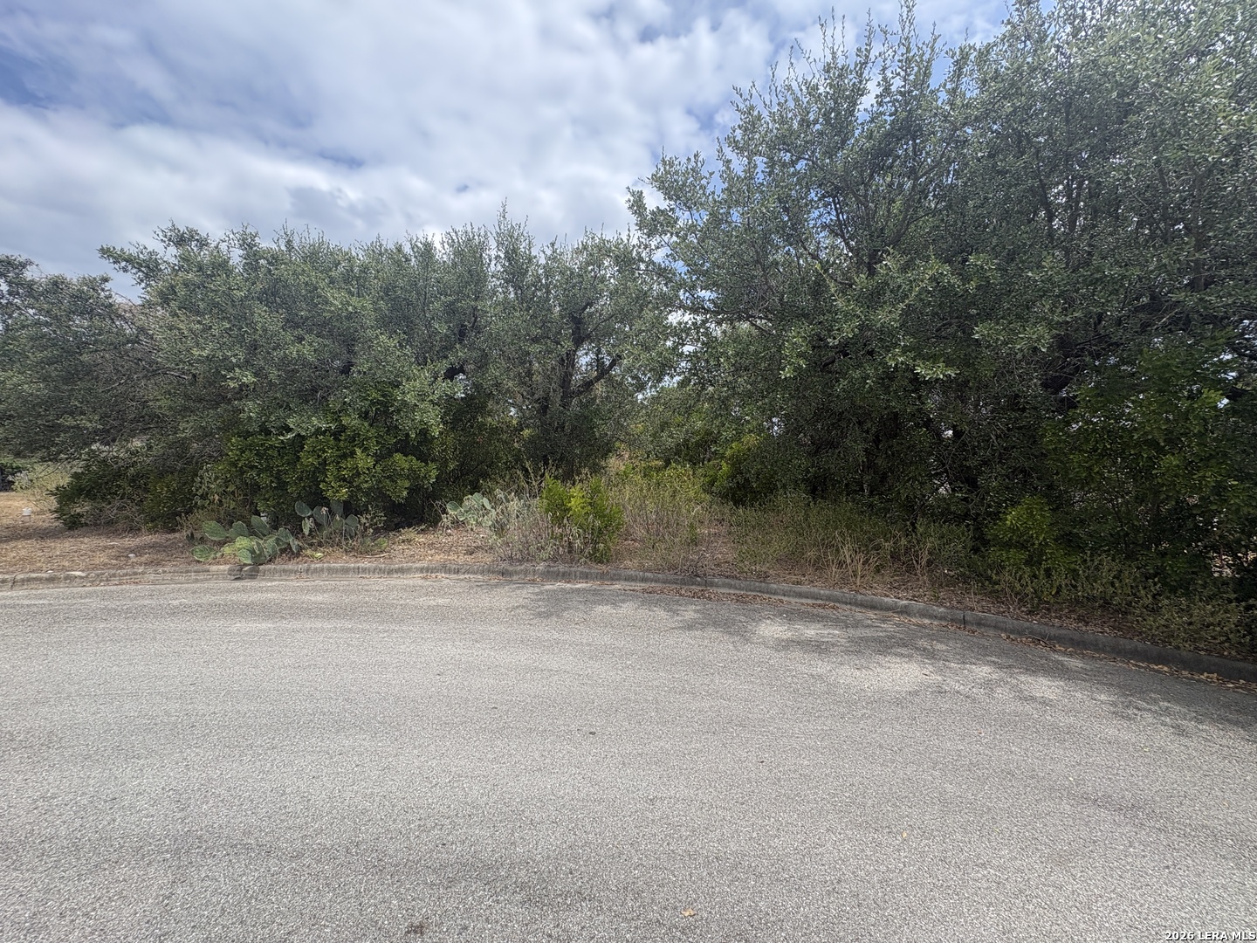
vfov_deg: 85.7
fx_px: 508
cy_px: 472
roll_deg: +4.9
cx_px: 628
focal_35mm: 14
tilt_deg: -0.8
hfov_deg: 102.1
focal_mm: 2.22
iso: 50
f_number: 2.2
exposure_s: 1/980
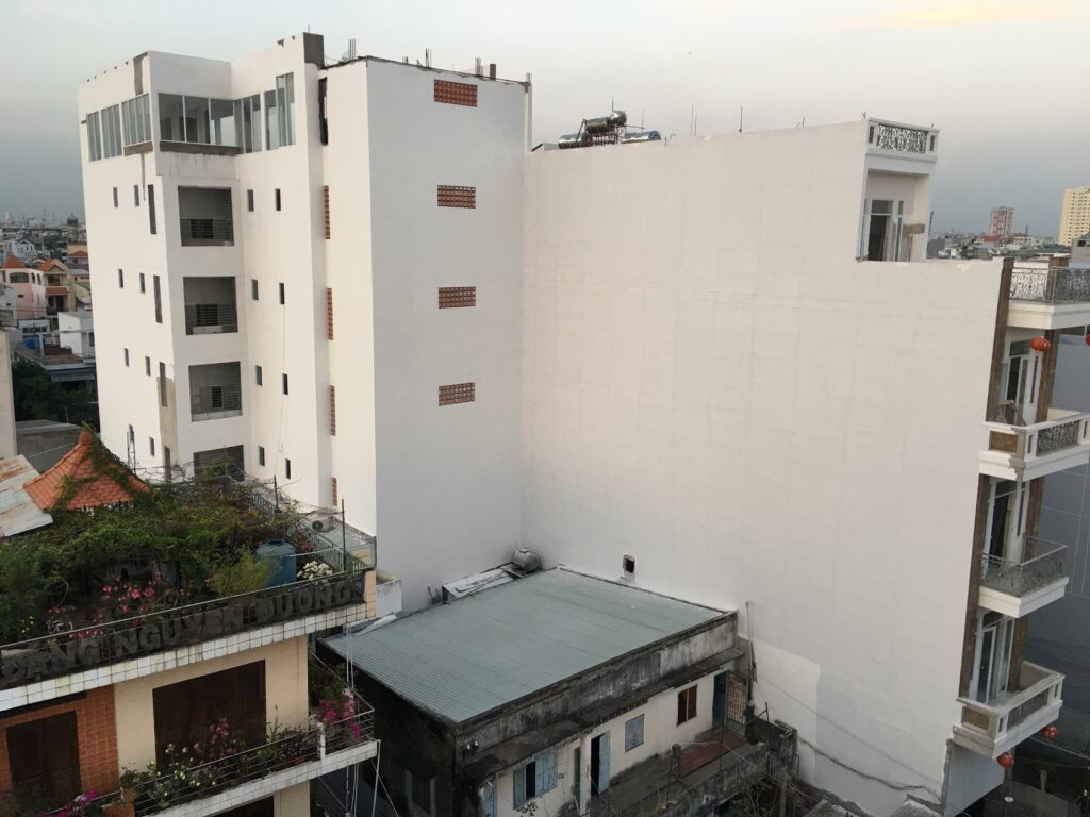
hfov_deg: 61.7
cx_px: 545
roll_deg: -1.2
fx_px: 913
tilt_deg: -10.4
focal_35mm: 29
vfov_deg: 48.2
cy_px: 408
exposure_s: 1/33
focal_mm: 4.15
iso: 25
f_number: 2.2
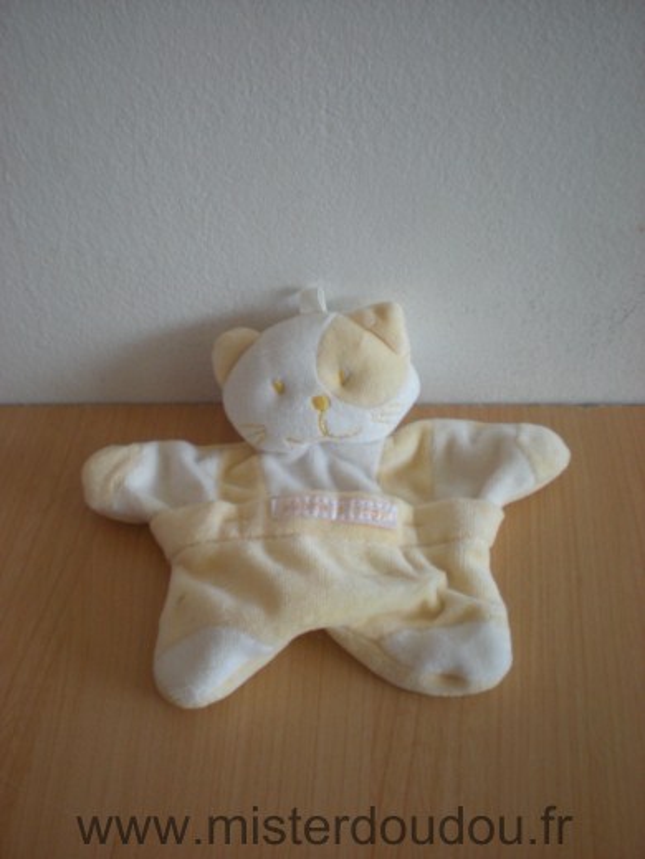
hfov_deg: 37.7
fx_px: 944
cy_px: 430
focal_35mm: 38
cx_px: 322
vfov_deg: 49.0
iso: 200
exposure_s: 1/23.1
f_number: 3.1
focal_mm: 6.3
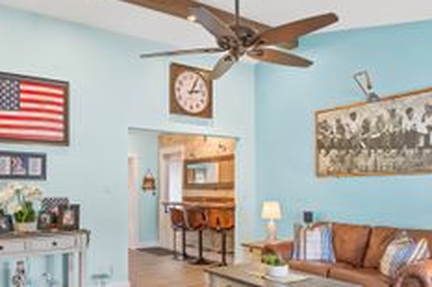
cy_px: 181
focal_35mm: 30
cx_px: 176
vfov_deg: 43.2
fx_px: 360
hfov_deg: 61.5
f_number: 5
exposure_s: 1/6
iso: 500
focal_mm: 14
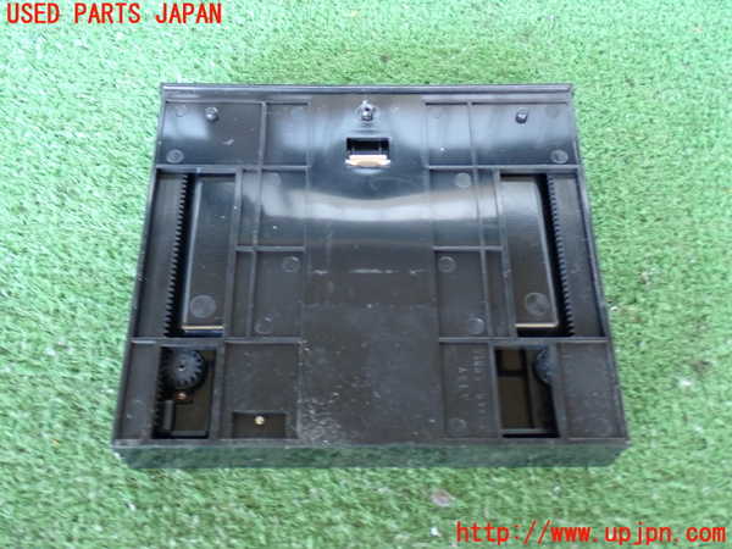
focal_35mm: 38
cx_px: 366
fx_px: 804
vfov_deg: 37.7
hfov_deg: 49.0
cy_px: 274
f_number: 2.7
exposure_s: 1/20
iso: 800
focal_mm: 6.83
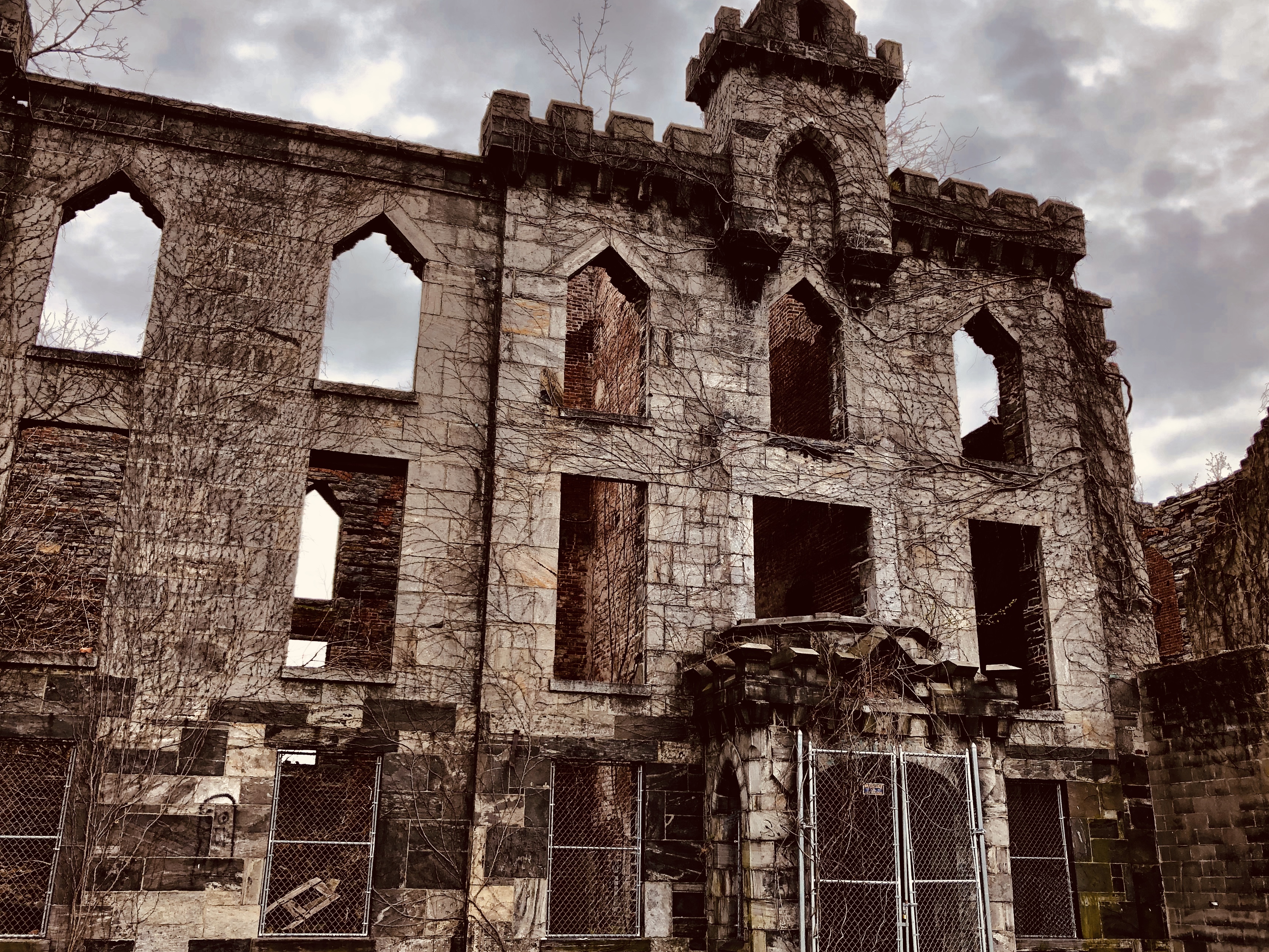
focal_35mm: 33
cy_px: 449
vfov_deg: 42.9
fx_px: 1210
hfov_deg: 55.3
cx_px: 646
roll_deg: -0.8
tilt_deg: +19.0
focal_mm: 3.99
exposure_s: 1/695
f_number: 1.8
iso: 20
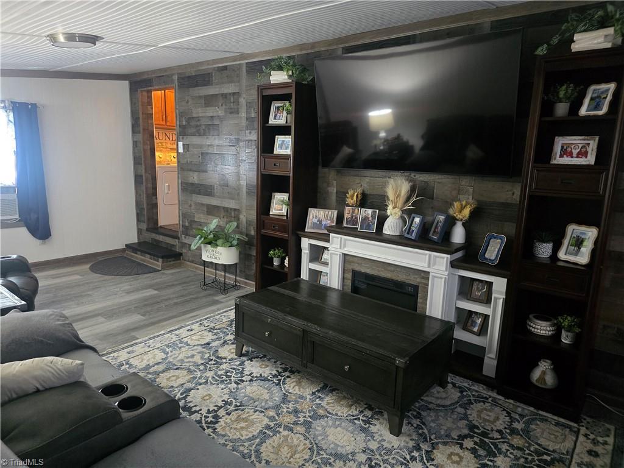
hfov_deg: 73.9
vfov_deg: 58.9
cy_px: 234
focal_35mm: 23
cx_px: 312
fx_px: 415
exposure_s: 1/60
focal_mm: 6.3
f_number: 1.7
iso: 1600
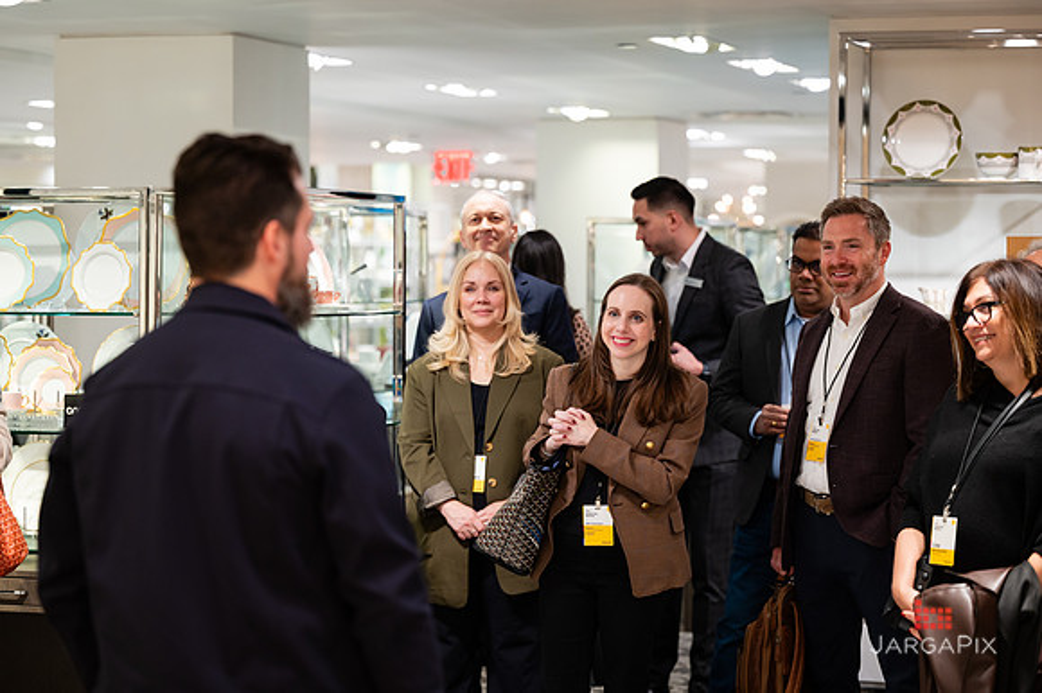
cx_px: 521
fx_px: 2639
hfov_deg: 22.3
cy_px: 346
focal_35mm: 91
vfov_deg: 15.0
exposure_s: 1/160
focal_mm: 91
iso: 640
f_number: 3.2
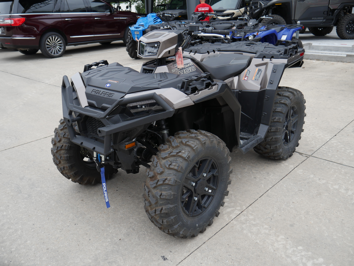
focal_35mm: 30
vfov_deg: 46.8
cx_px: 177
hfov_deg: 59.9
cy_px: 133
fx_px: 307
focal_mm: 15
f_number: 4
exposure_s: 1/200
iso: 200
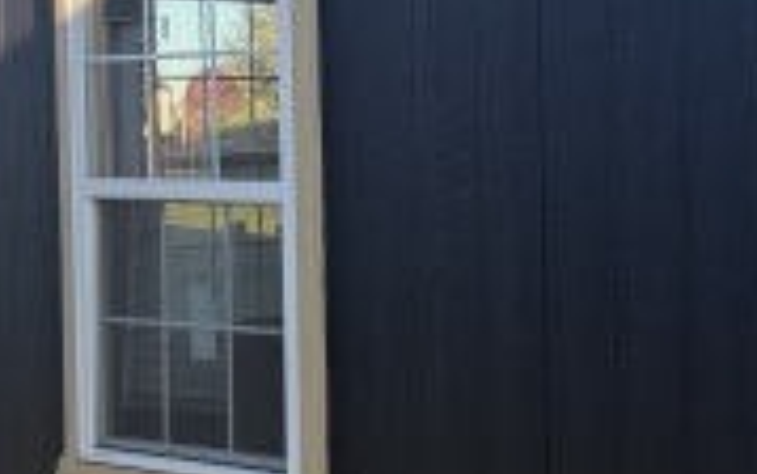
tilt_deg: -0.9
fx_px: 1878
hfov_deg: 22.3
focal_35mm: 91
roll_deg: +2.2
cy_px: 165
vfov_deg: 14.4
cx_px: 672
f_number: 1.78
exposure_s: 1/1314
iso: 100
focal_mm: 6.76
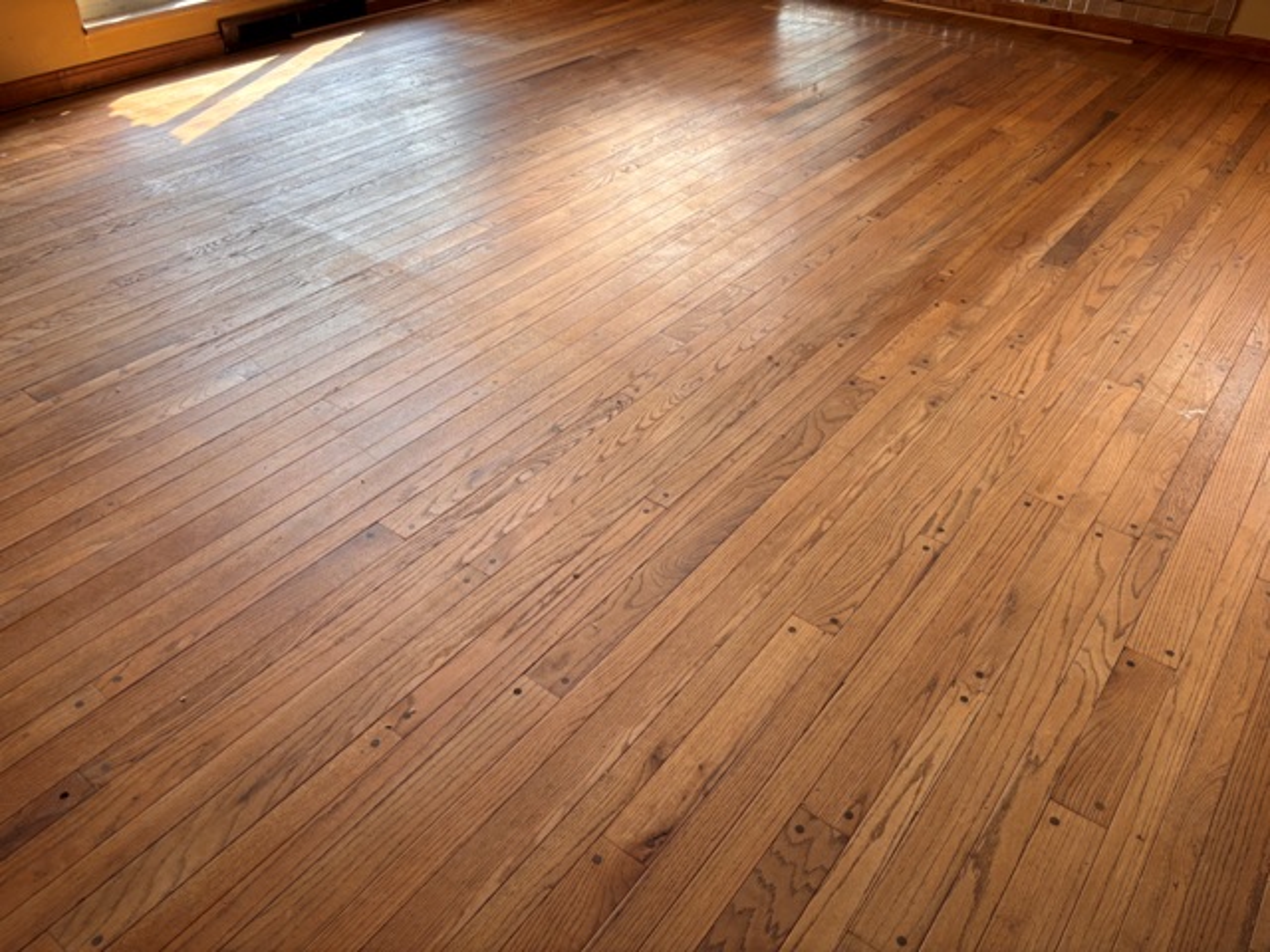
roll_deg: -1.2
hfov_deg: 67.3
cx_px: 635
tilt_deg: -39.1
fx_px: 954
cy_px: 476
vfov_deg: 53.1
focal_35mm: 26
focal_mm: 5.96
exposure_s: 1/121
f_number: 1.6
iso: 50
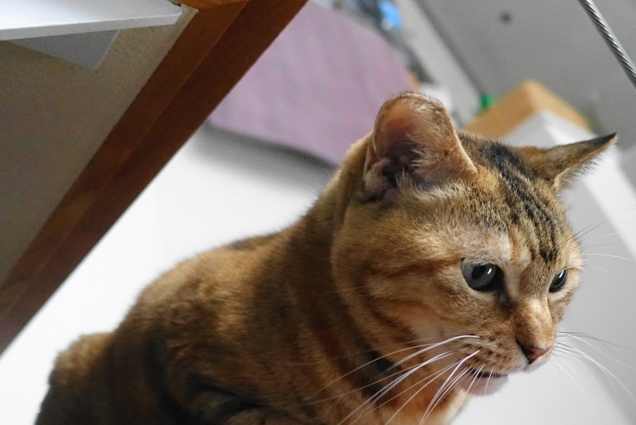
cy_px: 262
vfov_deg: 37.7
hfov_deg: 53.0
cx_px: 439
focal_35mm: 35
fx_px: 618
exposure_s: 1/250
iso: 3200
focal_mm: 8.8
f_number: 1.8
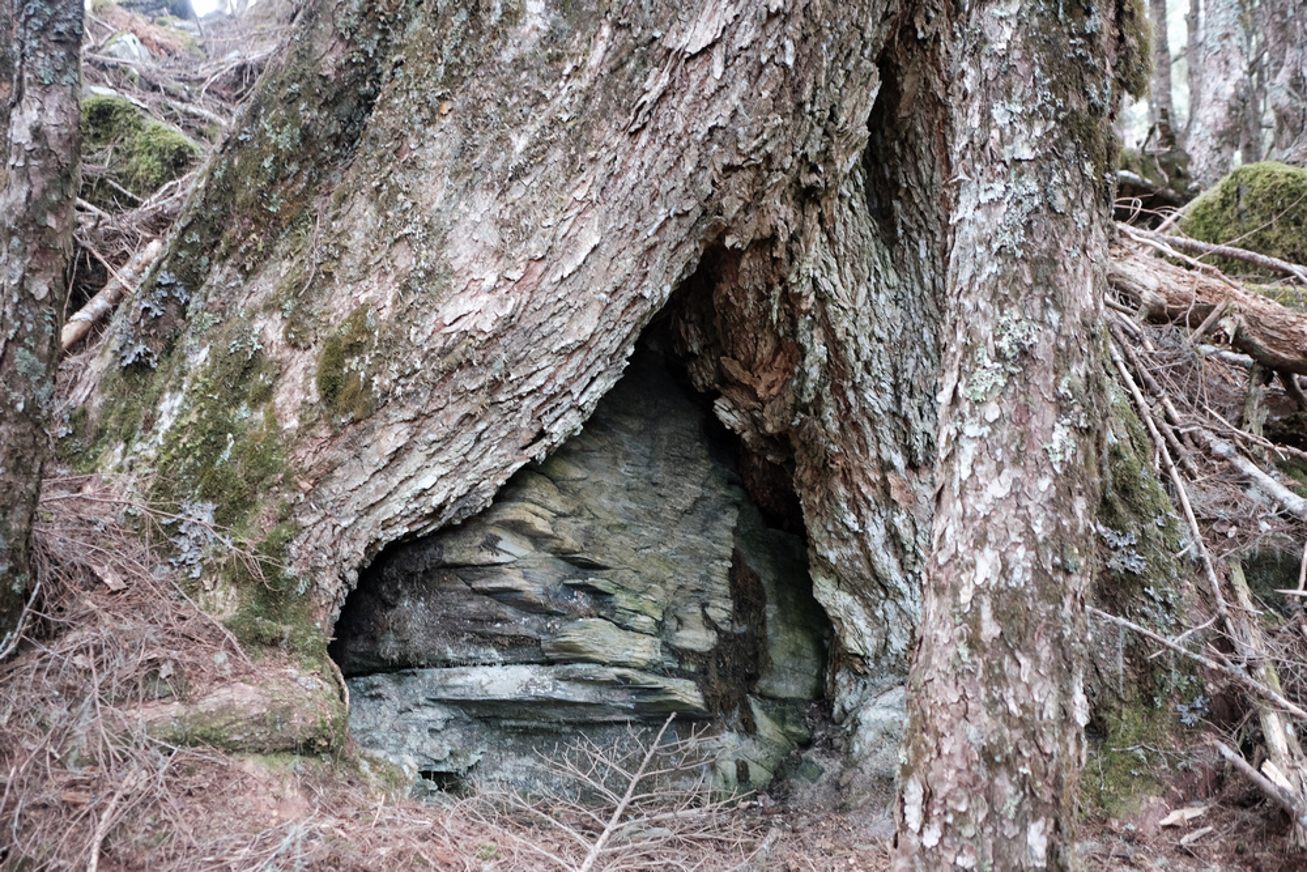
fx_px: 1271
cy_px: 436
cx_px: 654
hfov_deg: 54.4
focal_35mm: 35
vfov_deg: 37.9
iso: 1000
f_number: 2.5
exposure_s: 1/45
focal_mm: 23
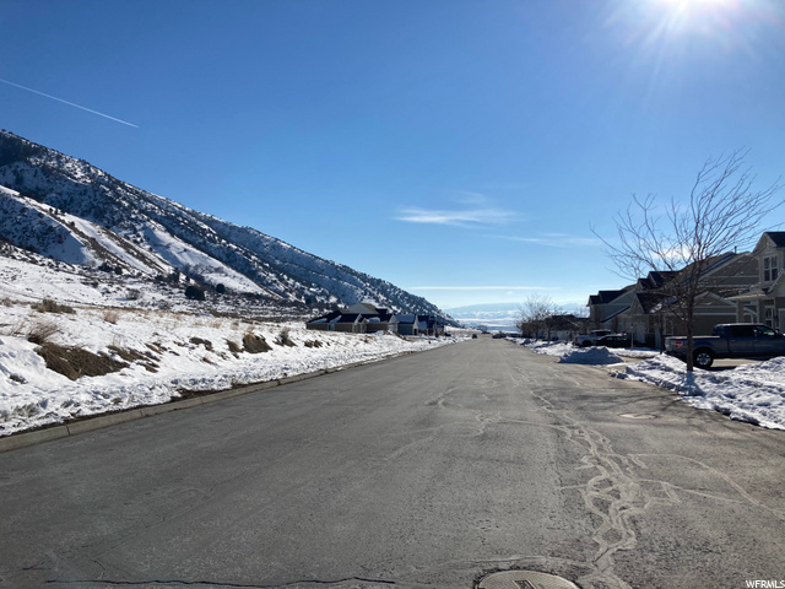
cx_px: 392
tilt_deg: +2.3
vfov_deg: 49.7
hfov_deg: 63.4
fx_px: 635
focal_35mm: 28
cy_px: 294
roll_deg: +1.5
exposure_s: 1/6897
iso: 25
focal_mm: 3.99
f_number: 1.8
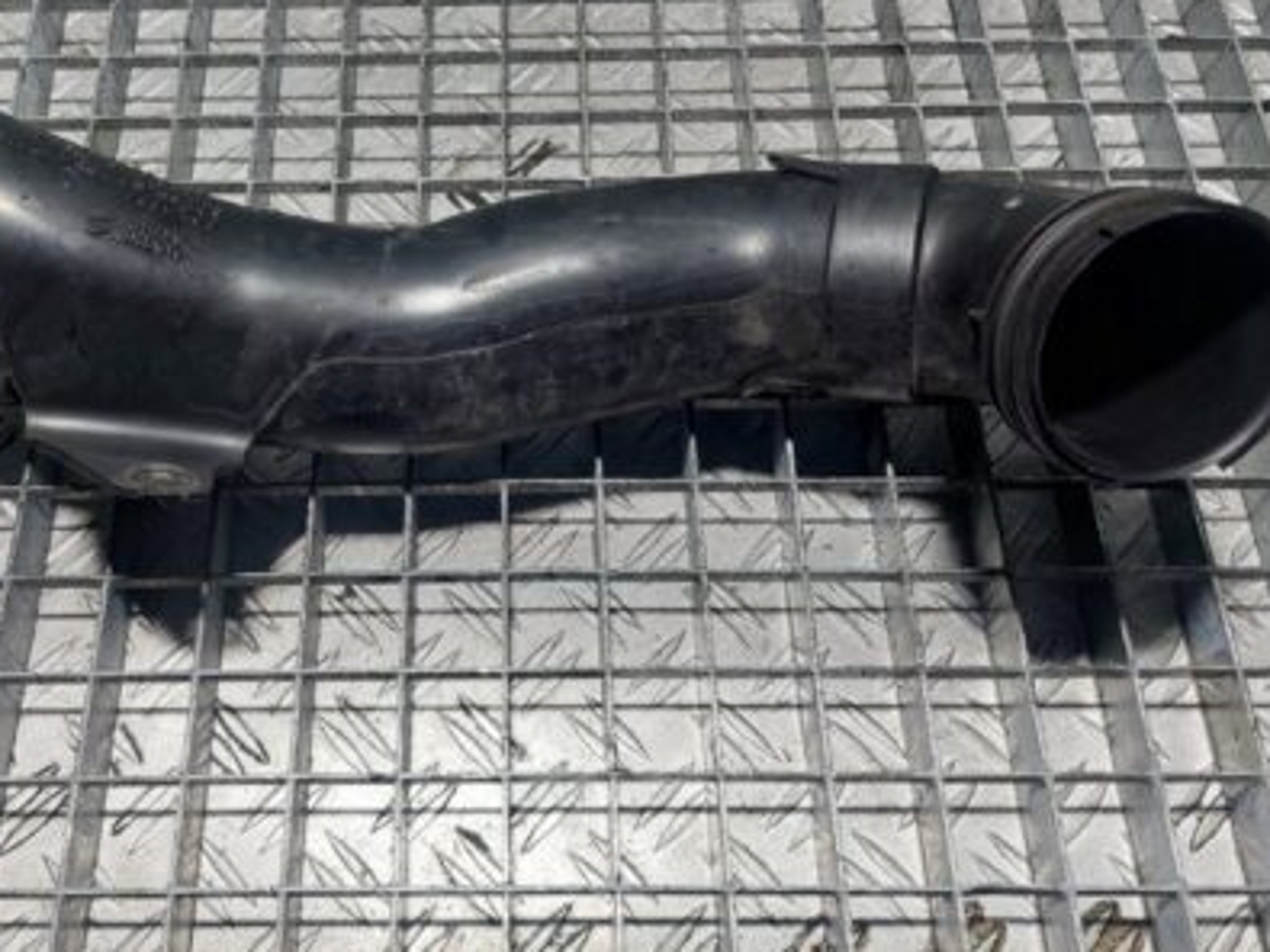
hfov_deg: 48.7
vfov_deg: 37.6
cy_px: 405
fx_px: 1394
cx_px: 514
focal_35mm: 38
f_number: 1.8
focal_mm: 5.23
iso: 50
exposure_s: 1/100
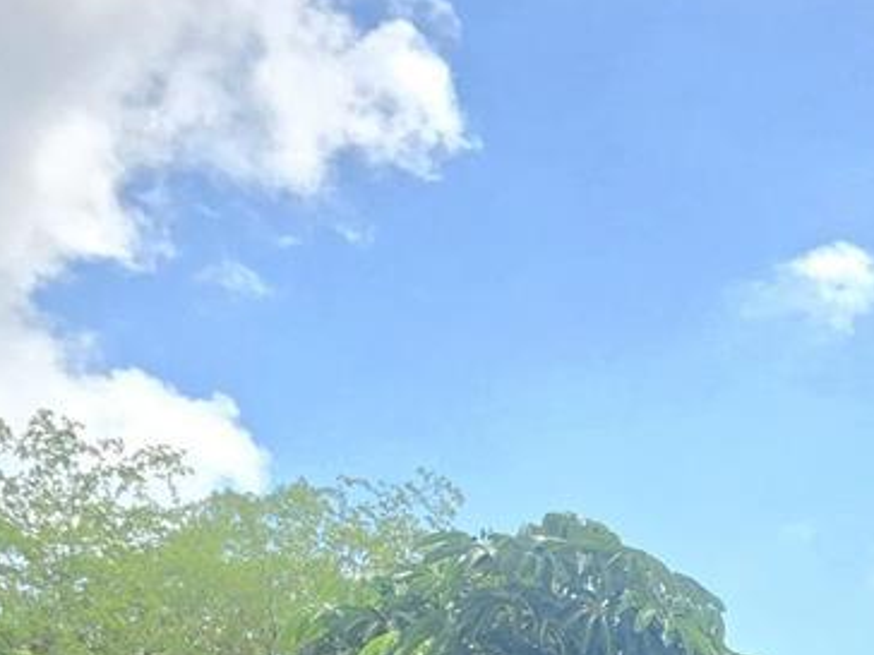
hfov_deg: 17.8
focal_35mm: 101
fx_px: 2550
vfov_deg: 13.4
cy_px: 1108
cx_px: 1239
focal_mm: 6.3
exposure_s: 1/1000
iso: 12
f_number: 1.7
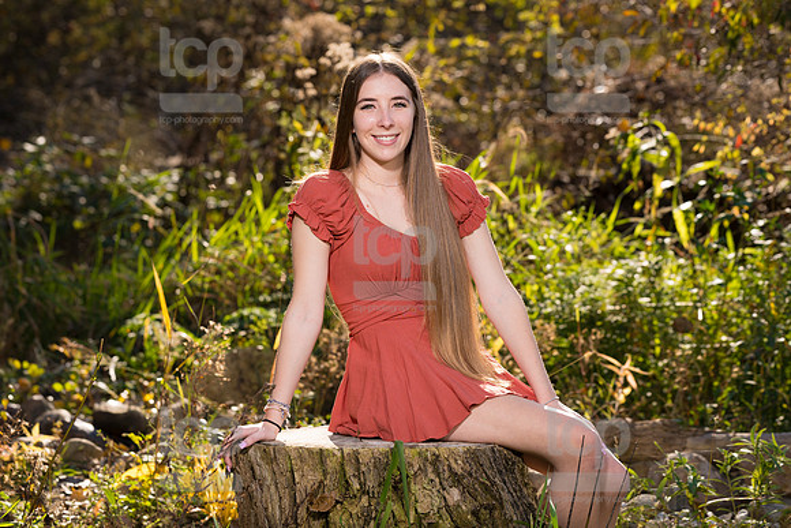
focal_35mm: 135
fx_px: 2959
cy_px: 205
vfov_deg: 10.2
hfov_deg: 15.2
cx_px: 433
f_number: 4.5
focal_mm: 110
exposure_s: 1/250
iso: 50
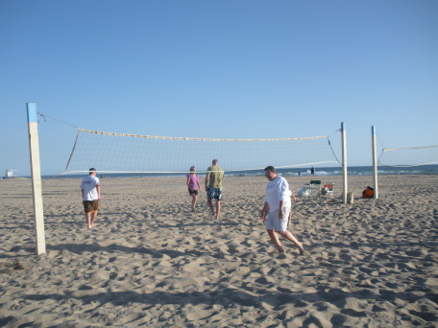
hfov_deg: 51.4
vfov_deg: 39.7
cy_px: 164
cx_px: 219
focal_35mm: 36
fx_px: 456
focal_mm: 6.3
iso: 64
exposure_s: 1/569
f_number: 3.5
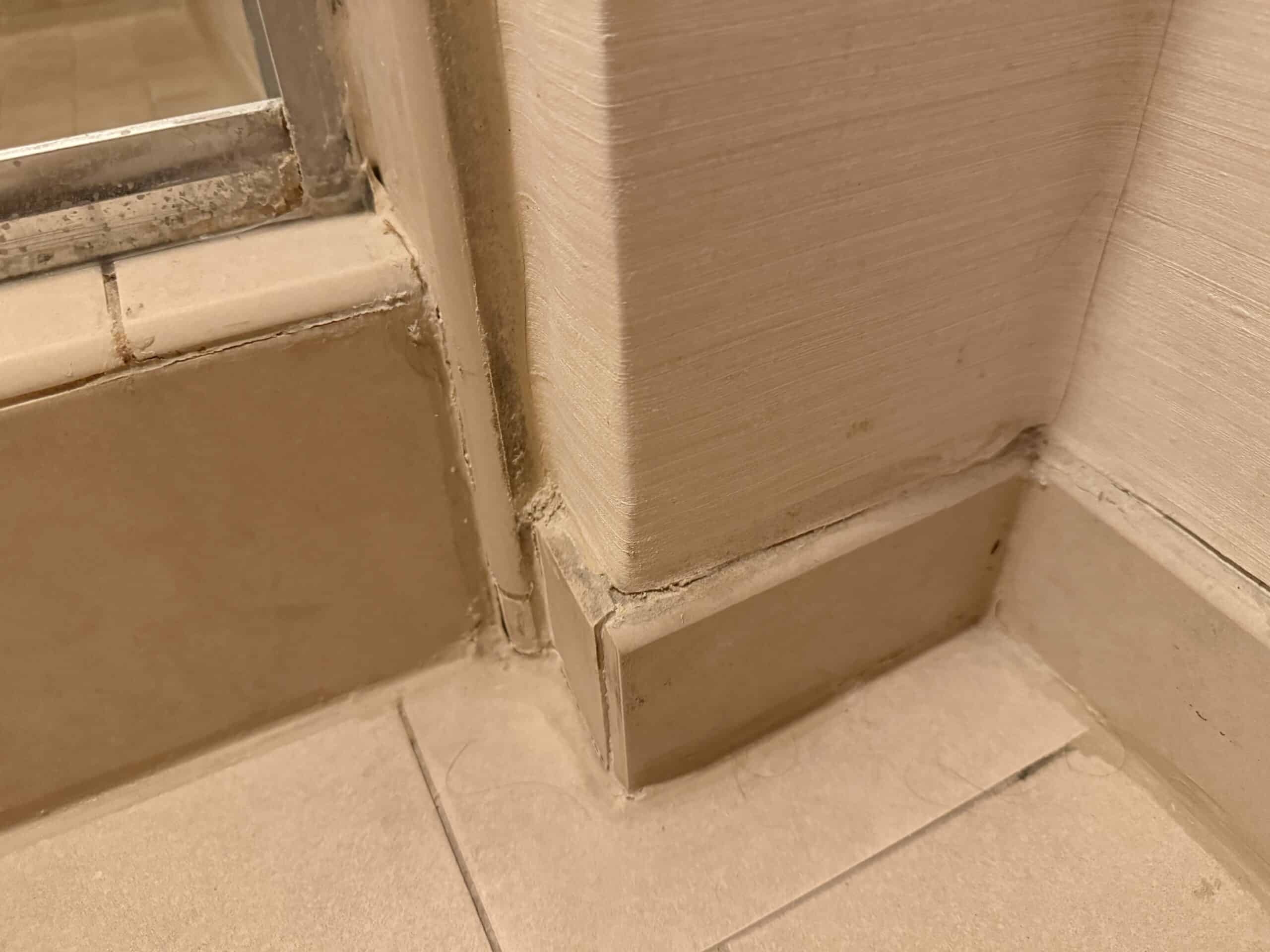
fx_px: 881
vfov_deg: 56.8
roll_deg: +1.7
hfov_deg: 71.6
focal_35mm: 24
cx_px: 635
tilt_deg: -40.1
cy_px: 476
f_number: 1.78
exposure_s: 1/40
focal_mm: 6.76
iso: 800
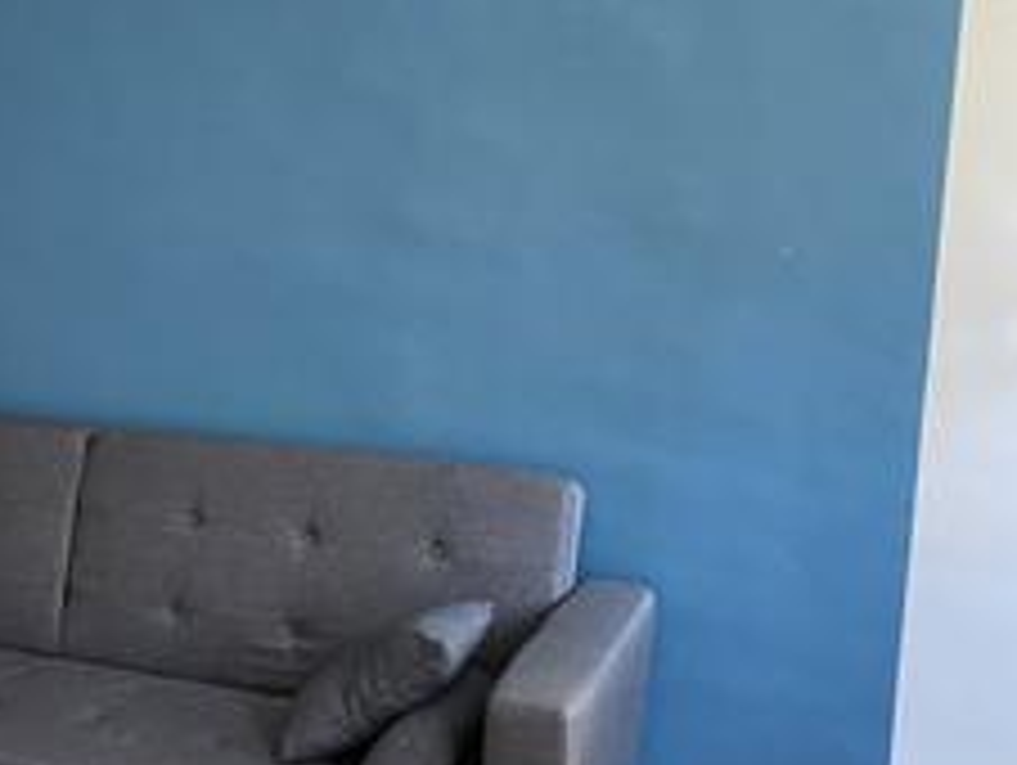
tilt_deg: -9.0
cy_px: 396
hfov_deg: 24.9
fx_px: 2029
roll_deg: -0.3
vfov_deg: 21.3
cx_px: -252
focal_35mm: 69
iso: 500
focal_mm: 4.25
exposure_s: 1/57
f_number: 1.8
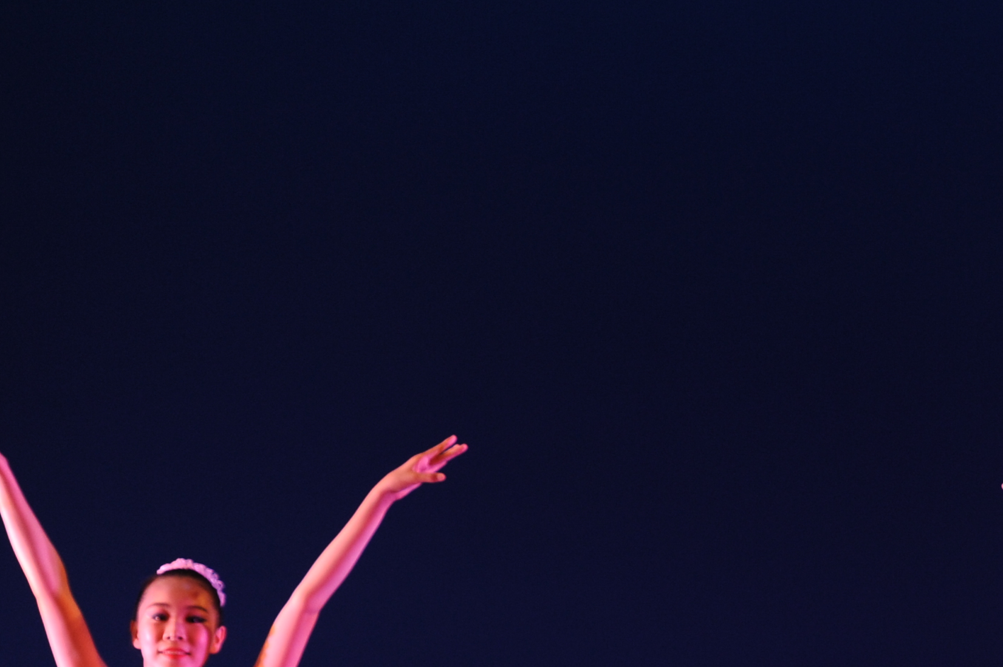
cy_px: 808
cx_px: 971
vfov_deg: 3.8
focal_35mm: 361
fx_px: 10050
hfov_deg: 5.7
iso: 640
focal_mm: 140
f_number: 2.8
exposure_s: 1/250
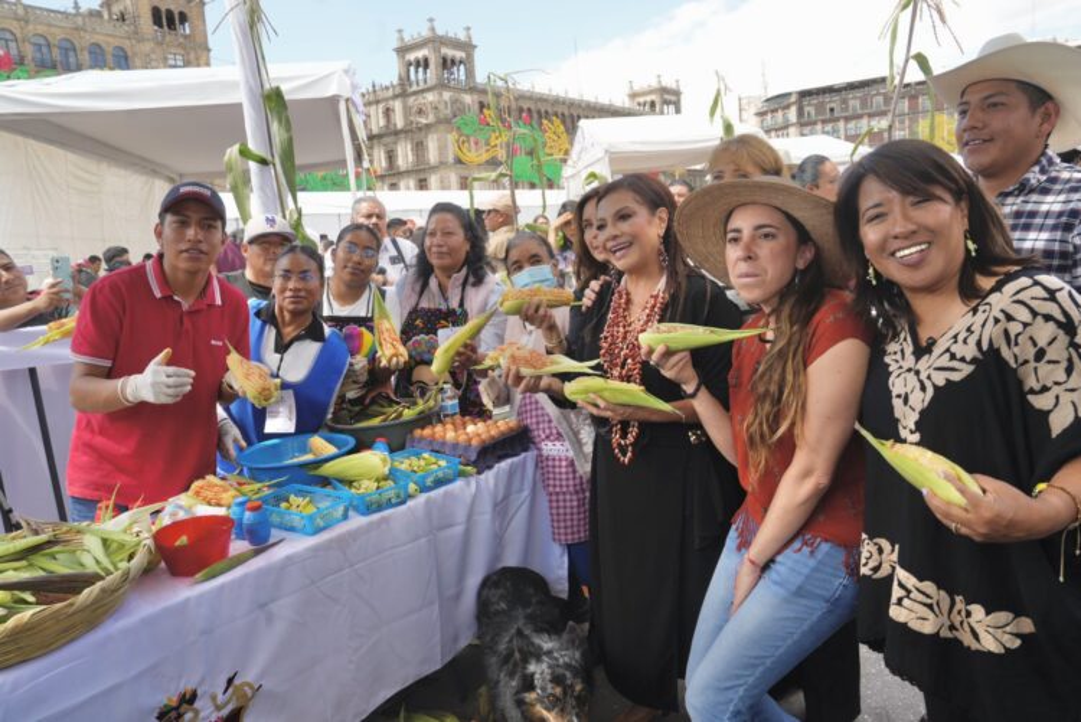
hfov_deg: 73.7
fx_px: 721
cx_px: 540
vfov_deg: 53.2
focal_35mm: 24
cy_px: 361
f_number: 8
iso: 200
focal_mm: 24
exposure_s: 1/160
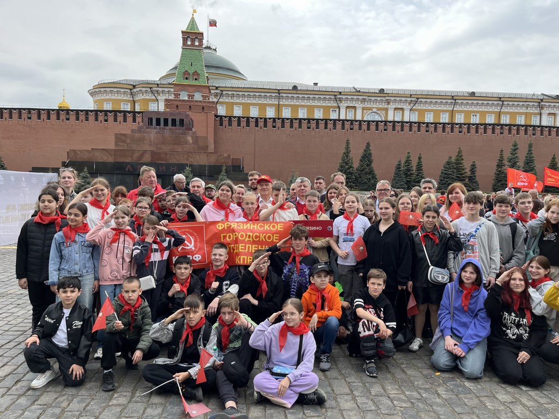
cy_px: 210
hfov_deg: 67.3
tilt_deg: -2.3
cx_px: 280
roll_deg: -1.3
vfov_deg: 53.1
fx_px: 420
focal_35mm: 26
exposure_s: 1/864
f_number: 1.6
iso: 50
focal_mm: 5.1
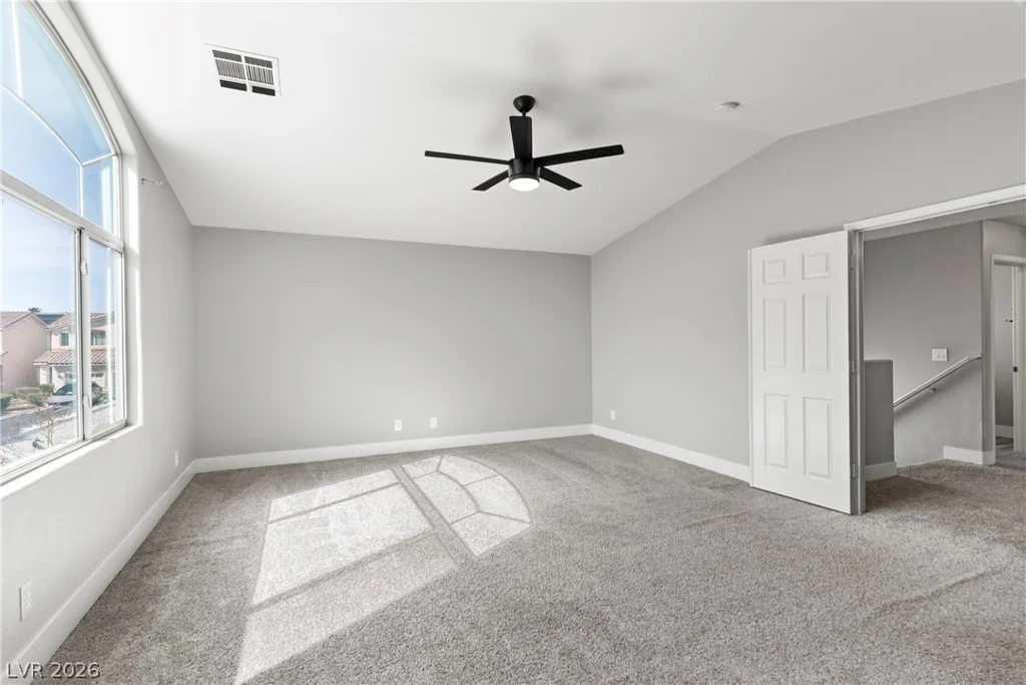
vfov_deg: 70.5
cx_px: 513
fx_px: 485
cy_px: 342
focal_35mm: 17
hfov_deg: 93.3
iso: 500
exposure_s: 1/125
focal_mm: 17
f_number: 8
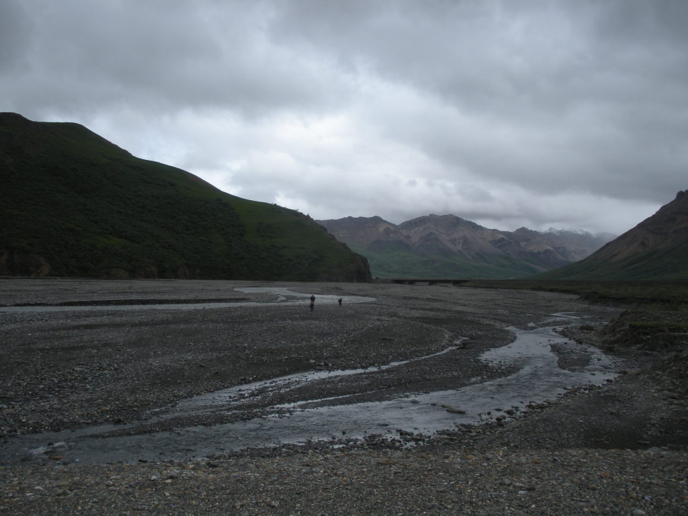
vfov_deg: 39.7
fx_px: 716
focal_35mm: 36
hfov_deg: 51.4
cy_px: 258
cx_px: 344
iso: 64
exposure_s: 1/718
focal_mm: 6.3
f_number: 3.5
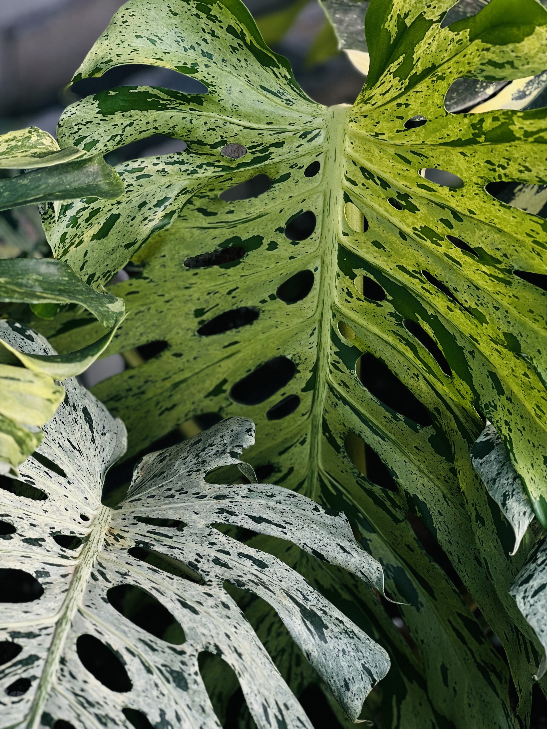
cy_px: 364
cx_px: 274
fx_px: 1622
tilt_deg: -35.4
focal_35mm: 77
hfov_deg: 19.1
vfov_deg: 25.3
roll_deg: -1.1
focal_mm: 9
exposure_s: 1/121
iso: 32
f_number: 2.8
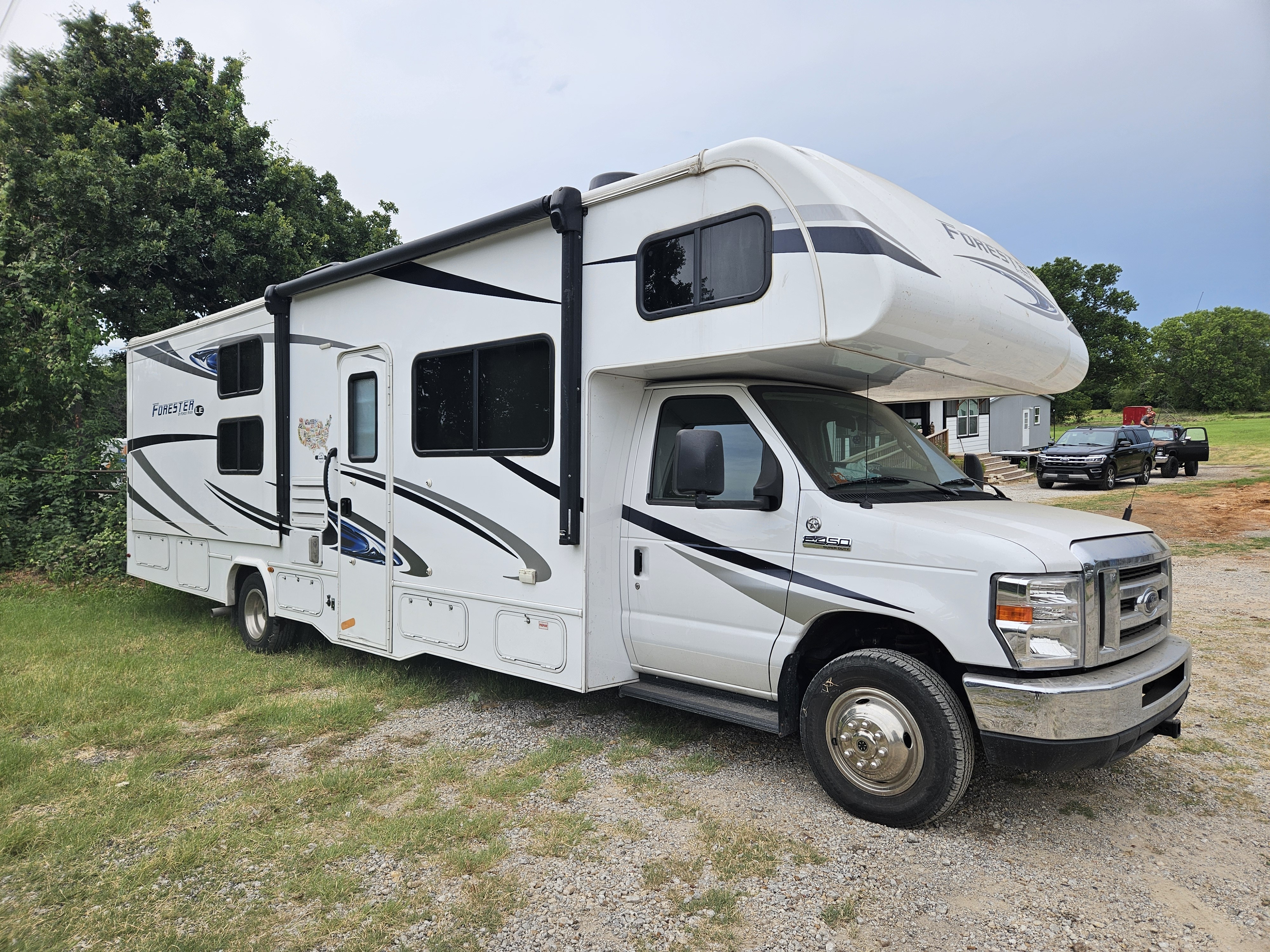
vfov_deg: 58.9
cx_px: 635
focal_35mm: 23
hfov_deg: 73.9
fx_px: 844
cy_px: 476
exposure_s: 1/388
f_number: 1.8
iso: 25
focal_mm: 5.4
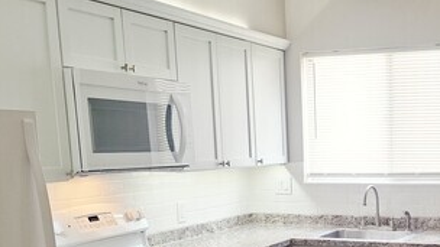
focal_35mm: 55
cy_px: 246
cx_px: 363
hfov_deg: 36.3
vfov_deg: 21.1
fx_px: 642
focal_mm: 5.54
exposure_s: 1/120
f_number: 1.8
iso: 50
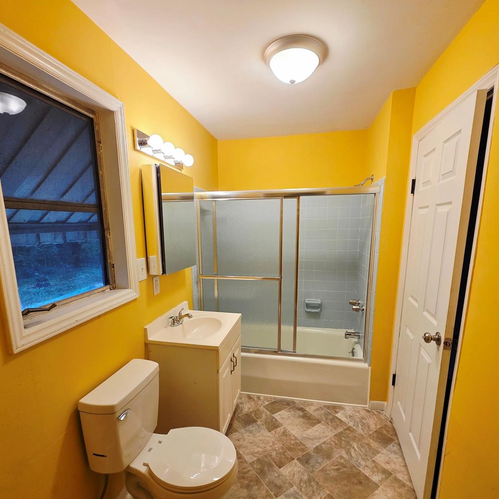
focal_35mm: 16
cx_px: 243
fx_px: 261
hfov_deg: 87.4
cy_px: 276
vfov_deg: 87.1
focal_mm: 2.2
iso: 100
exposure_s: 1/120
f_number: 1.9
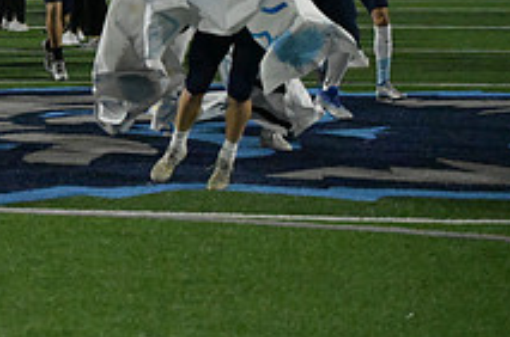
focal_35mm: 191
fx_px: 2700
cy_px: -69
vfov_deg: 7.1
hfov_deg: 10.6
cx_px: -141
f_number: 2.8
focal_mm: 70
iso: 20000
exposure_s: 1/8000
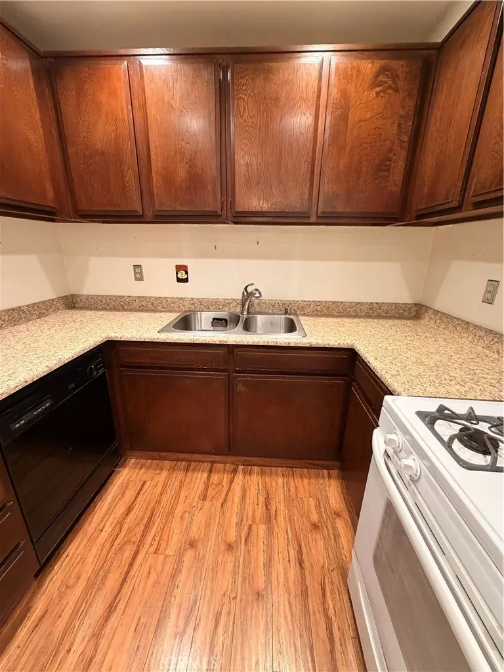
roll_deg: -1.4
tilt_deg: -18.1
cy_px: 336
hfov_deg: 85.7
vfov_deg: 102.1
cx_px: 252
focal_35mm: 14
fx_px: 272
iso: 320
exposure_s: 1/60
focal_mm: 2.22
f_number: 2.2
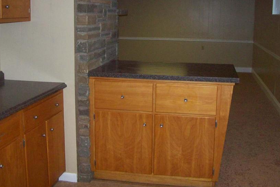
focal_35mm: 47
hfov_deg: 41.9
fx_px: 366
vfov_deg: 28.5
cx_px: 154
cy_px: 70
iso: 140
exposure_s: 1/64
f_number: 2.7
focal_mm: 6
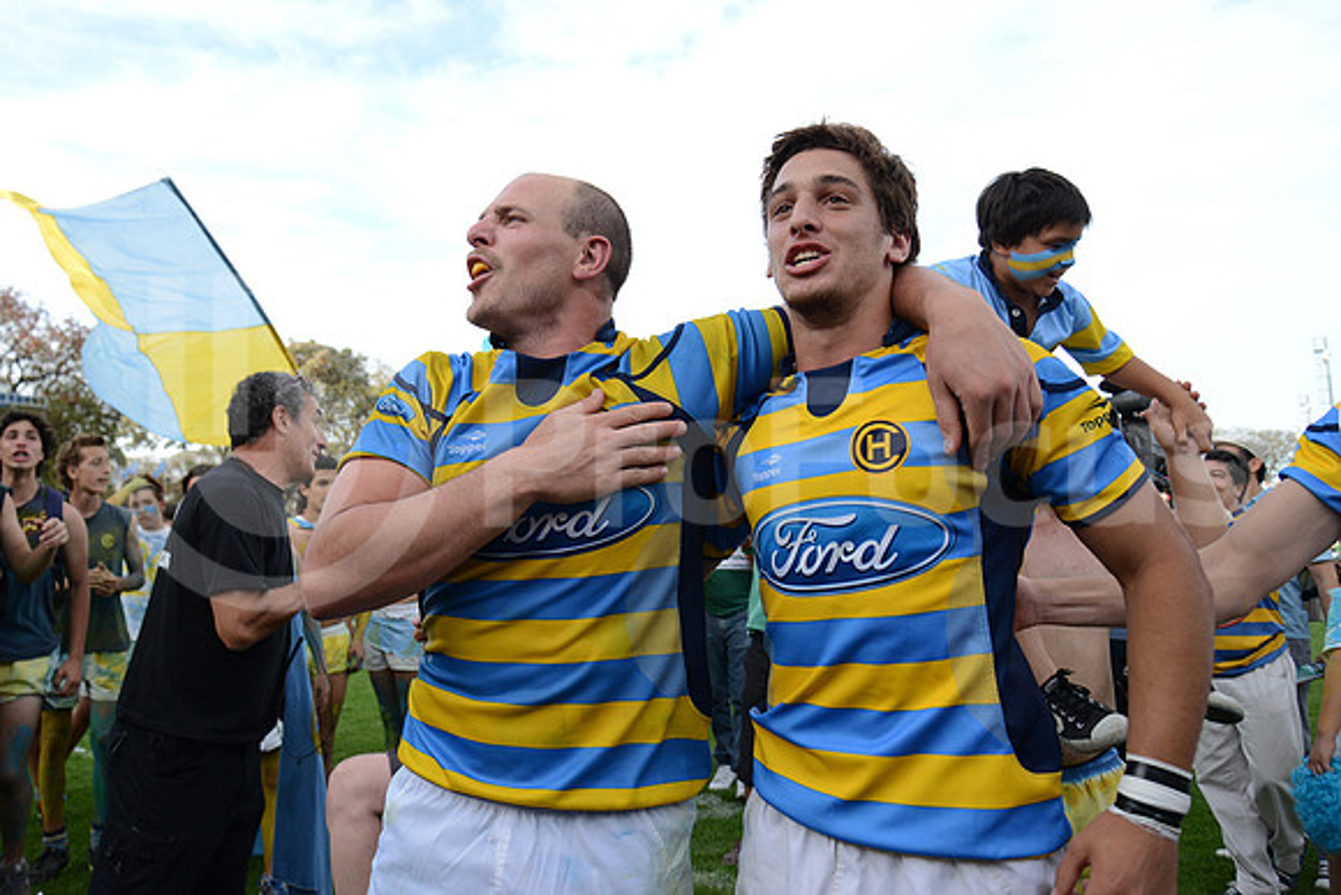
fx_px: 894
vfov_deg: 53.2
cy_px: 448
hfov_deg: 73.7
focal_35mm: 24
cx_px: 670
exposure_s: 1/500
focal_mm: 24
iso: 640
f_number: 4.5
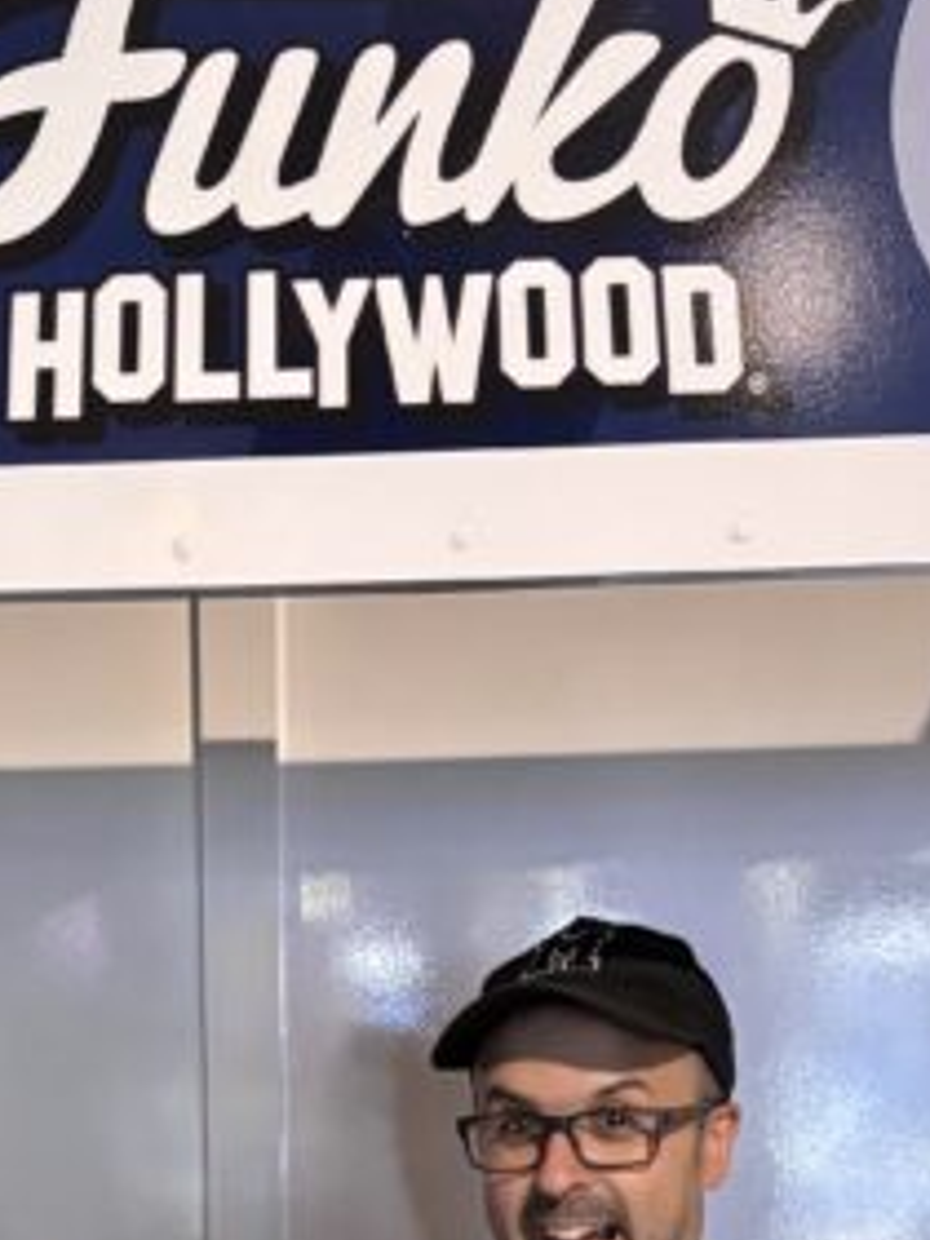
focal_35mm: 95
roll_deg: +1.3
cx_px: 244
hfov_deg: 15.5
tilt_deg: -6.7
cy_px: 1594
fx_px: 3403
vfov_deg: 19.2
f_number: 1.6
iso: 500
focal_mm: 5.96
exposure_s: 1/60
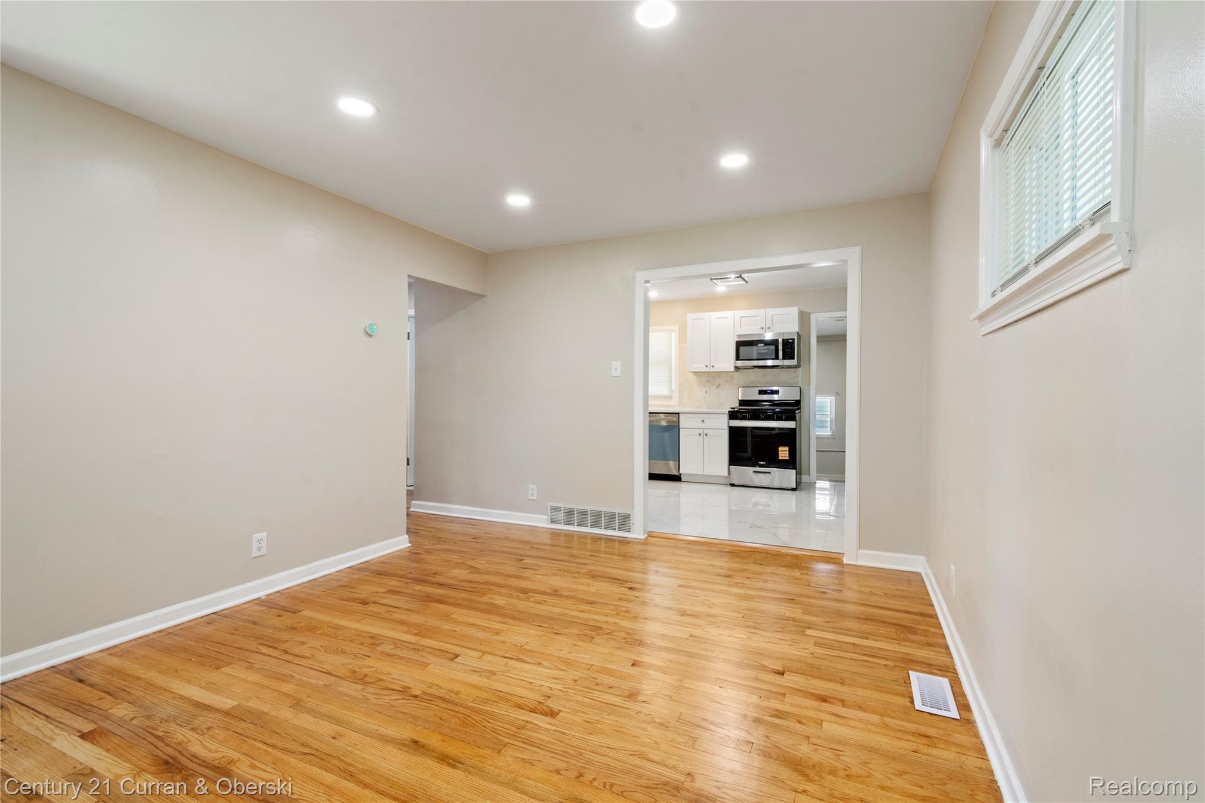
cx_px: 602
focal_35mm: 15
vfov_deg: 77.3
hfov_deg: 100.4
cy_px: 402
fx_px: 502
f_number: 11
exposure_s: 1/4
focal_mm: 10
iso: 500
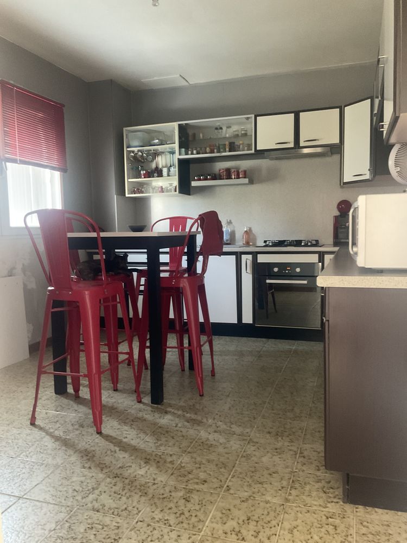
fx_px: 455
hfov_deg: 48.2
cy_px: 272
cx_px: 204
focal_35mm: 29
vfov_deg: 61.7
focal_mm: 3
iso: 250
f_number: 1.8
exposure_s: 1/30
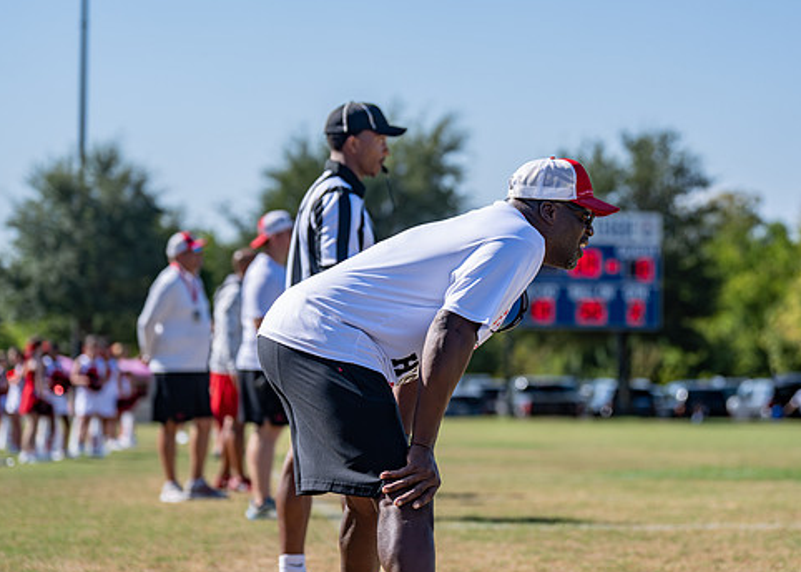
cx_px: 453
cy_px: 299
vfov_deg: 11.8
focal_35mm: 122
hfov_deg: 16.4
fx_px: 2775
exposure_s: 1/3200
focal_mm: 93
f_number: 2.8
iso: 160
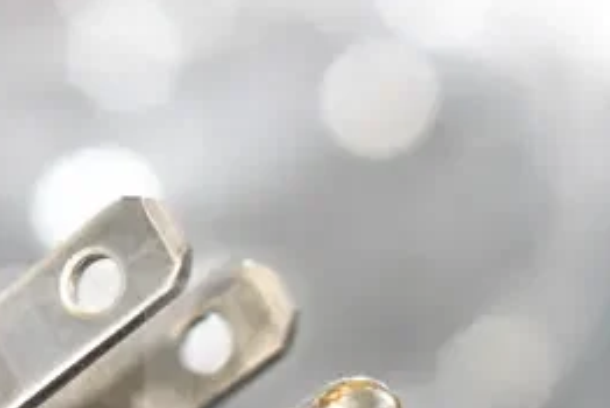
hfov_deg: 10.6
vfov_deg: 7.1
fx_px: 3258
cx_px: -9
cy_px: 463
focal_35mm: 192
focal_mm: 55
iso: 6400
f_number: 6.3
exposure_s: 1/160
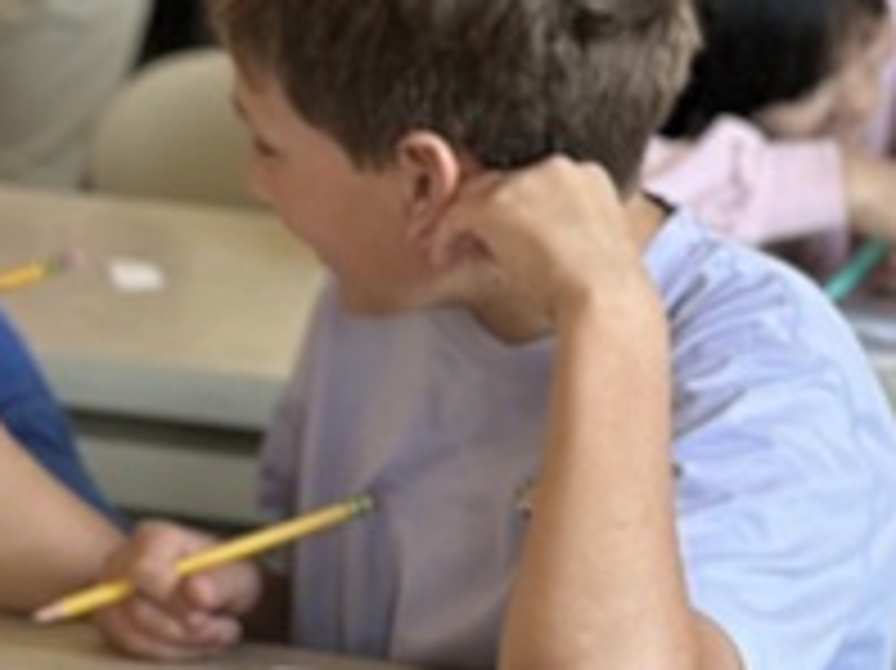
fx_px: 6389
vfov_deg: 6.0
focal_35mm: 247
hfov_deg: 7.8
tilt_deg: -9.3
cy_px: 324
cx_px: -585
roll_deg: -1.7
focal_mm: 6.86
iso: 200
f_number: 1.78
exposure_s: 1/60
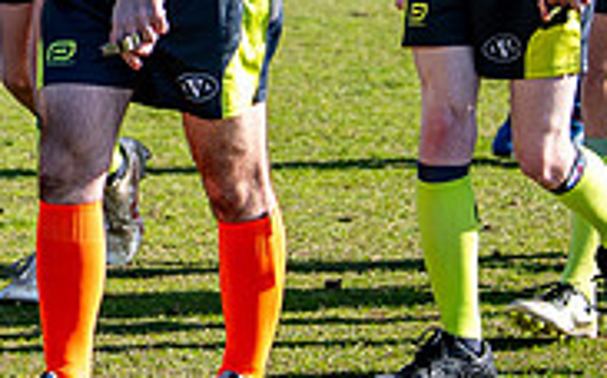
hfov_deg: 5.0
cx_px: -140
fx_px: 6859
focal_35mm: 415
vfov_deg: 3.1
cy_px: -213
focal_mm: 70
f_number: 2.8
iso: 280
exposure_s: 1/2500
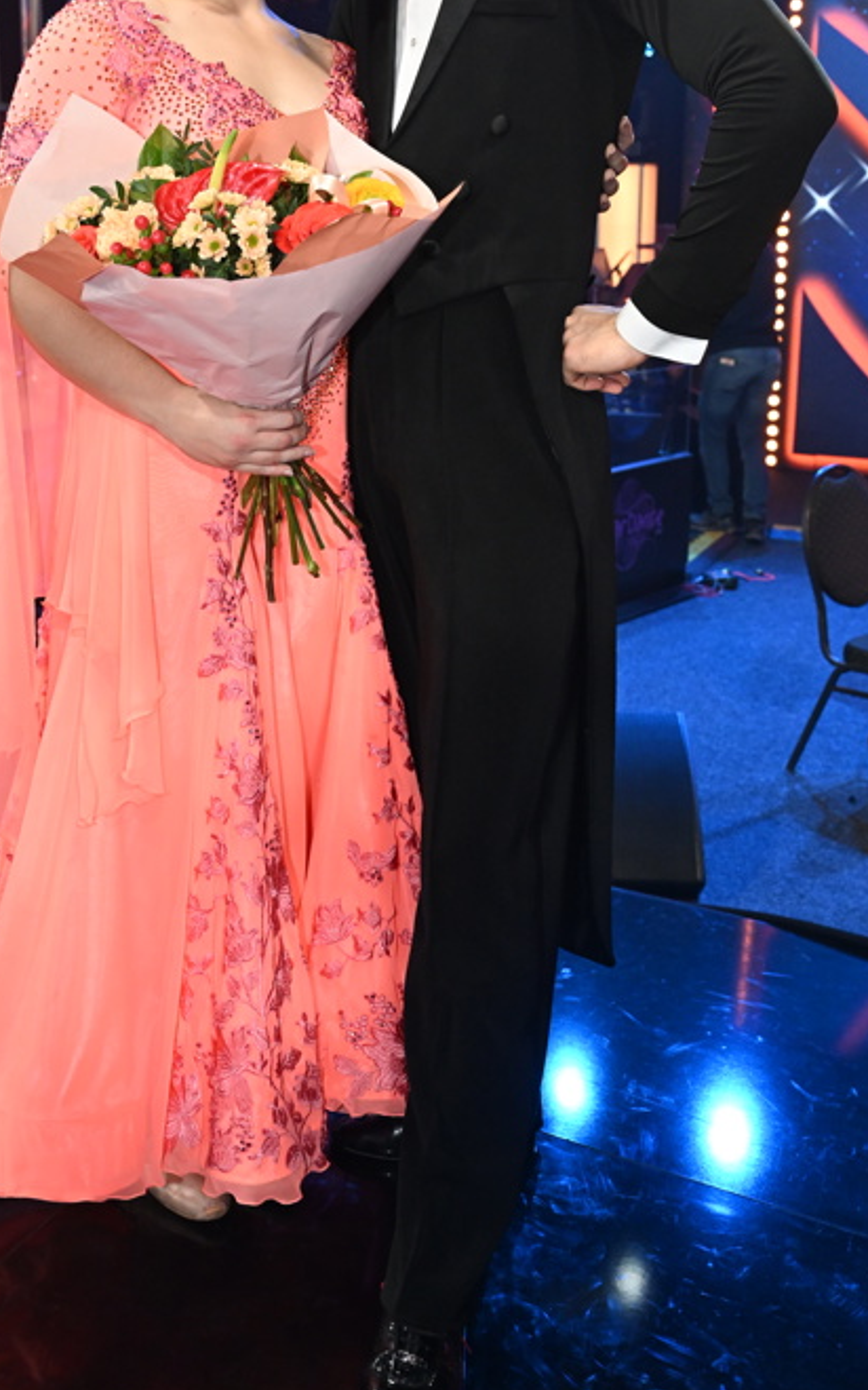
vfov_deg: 48.7
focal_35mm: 40
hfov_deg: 31.9
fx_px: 1514
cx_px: 327
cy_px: 501
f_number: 4.5
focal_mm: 25
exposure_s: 1/125
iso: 2500
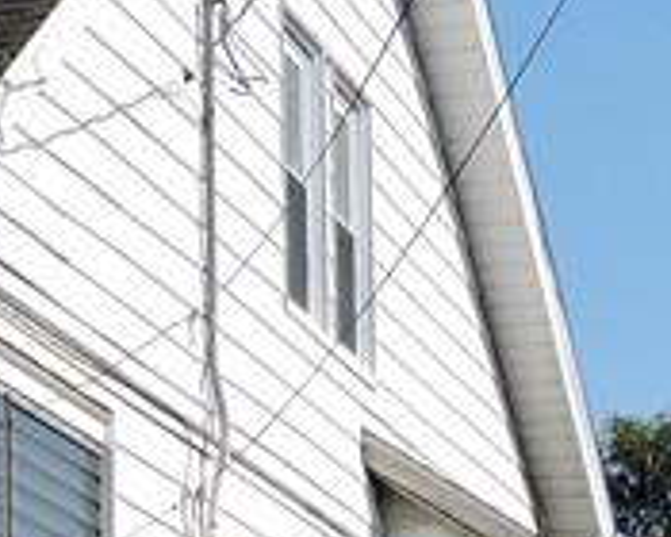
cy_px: 717
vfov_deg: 8.9
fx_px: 3396
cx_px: -242
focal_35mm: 171
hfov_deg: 11.0
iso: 100
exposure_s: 1/1250
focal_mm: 5.4
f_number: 3.1
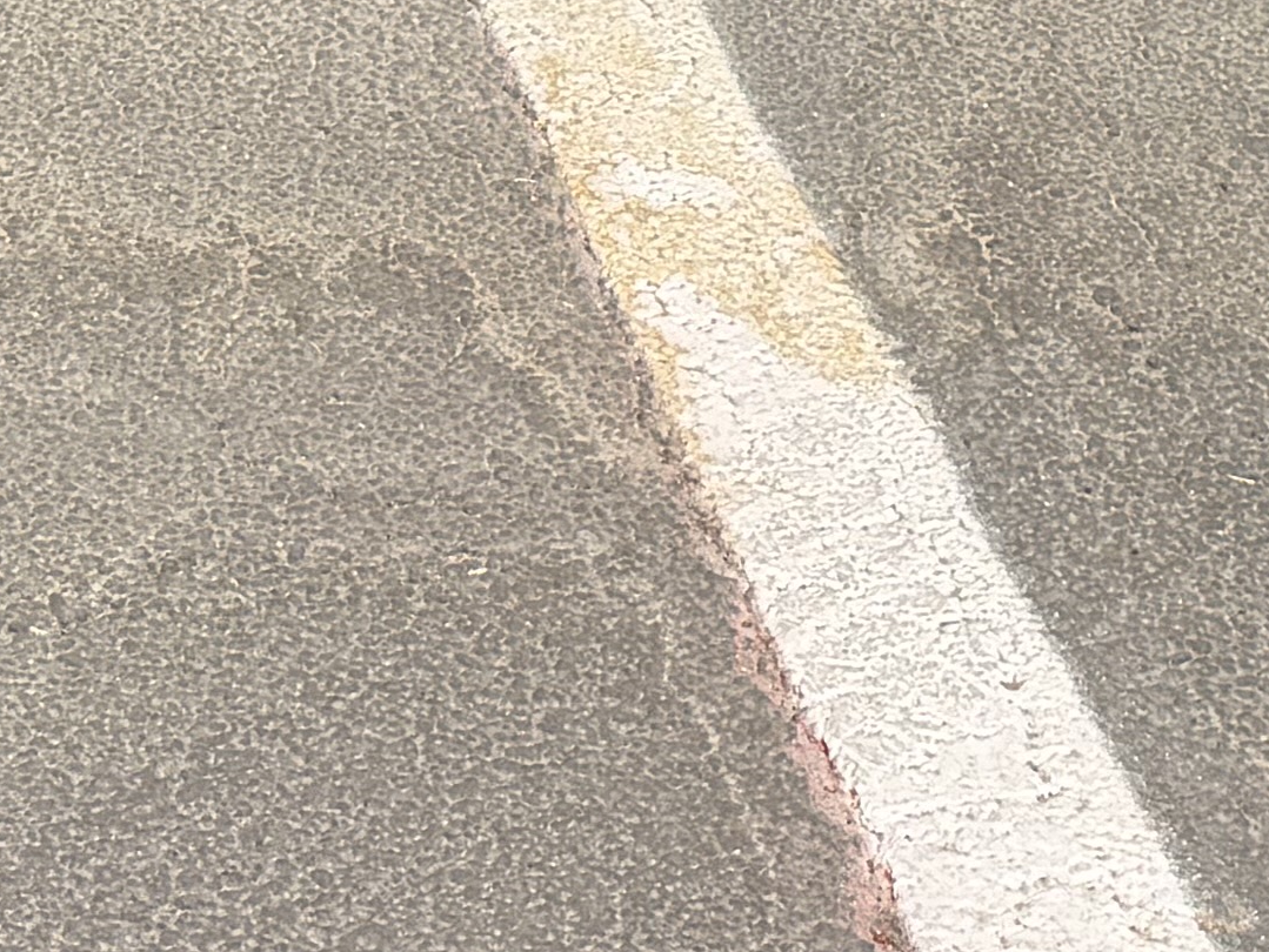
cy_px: -1362
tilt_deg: -12.1
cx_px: 251
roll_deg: -1.3
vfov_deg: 10.1
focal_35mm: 127
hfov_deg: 15.4
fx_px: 4657
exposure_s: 1/3021
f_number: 1.78
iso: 80
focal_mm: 6.76
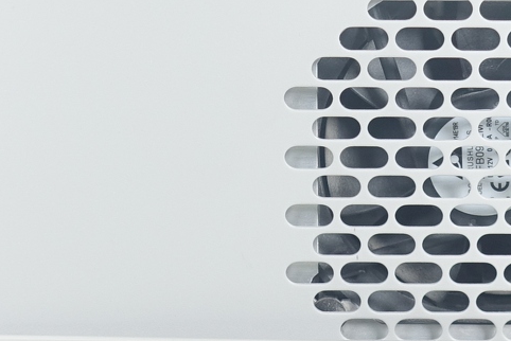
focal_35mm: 208
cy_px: 278
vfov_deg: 6.6
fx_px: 2954
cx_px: 471
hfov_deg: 9.8
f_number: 3.2
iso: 125
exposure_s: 1/80
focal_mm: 18.1
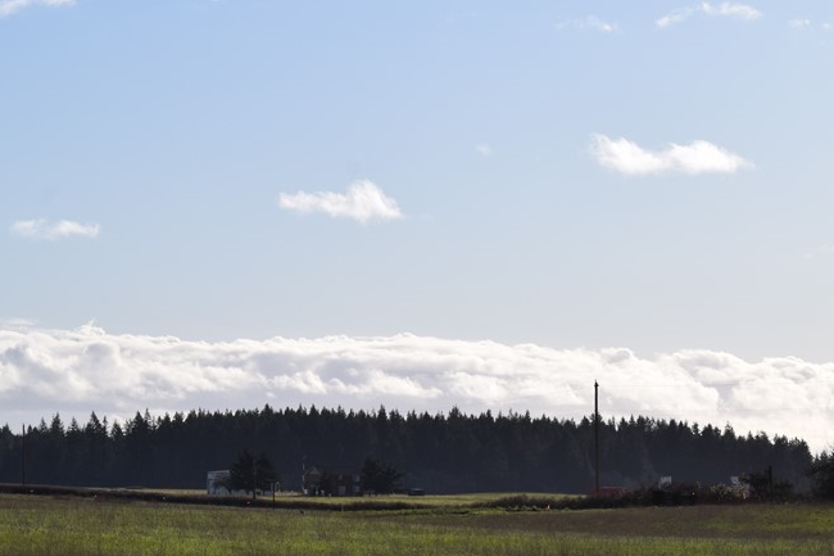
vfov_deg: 9.9
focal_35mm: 138
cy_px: 421
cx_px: 488
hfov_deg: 14.9
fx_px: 3192
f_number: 11
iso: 200
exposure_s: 1/500
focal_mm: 55
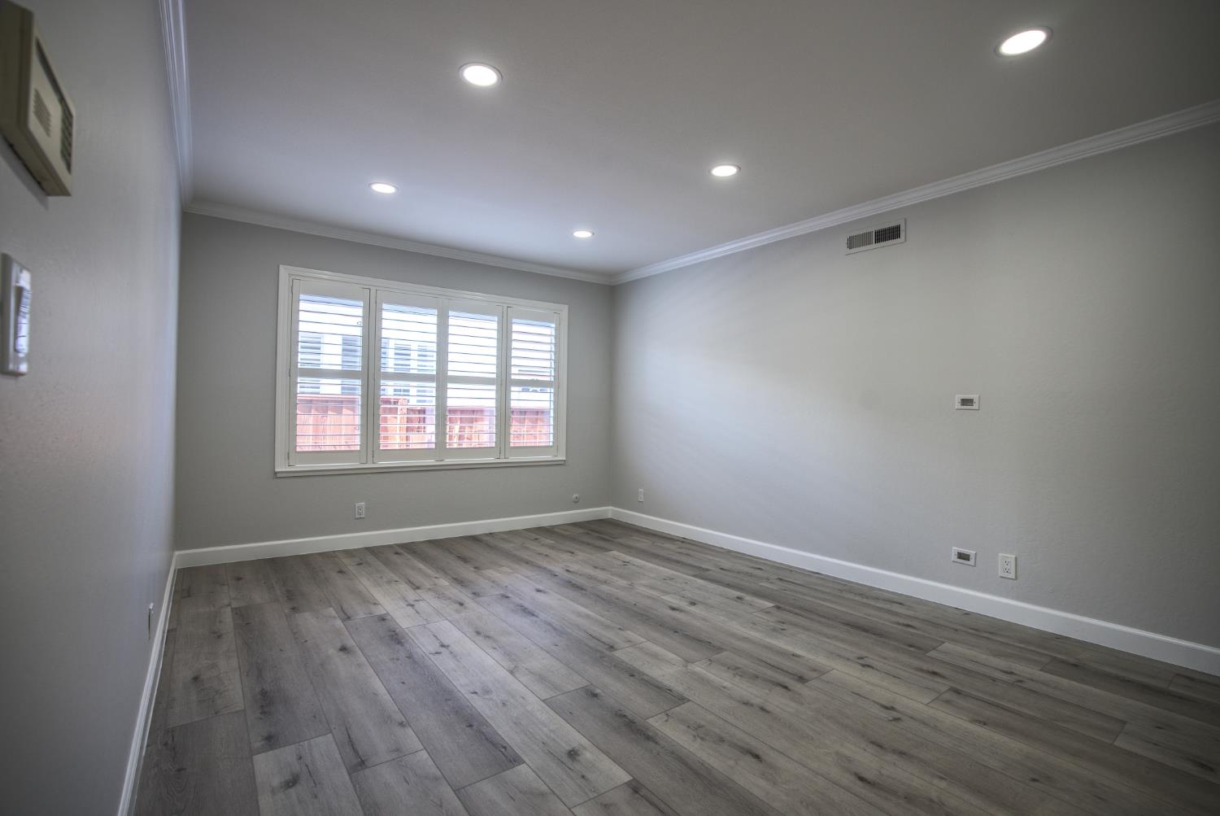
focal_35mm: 16
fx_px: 543
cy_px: 408
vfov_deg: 73.9
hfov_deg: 96.7
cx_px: 610
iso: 320
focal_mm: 16
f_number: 5.6
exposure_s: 1/50
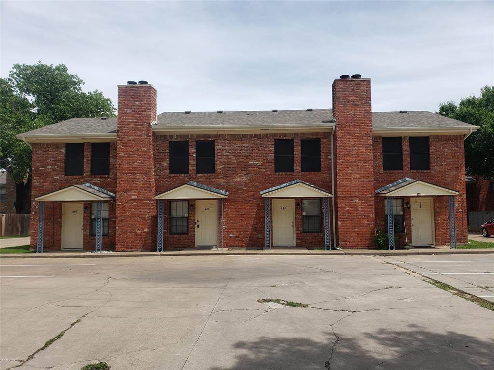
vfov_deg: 53.1
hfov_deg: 67.3
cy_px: 185
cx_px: 247
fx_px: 371
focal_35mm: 26
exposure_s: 1/1480
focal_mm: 4.3
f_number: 2.4
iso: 50
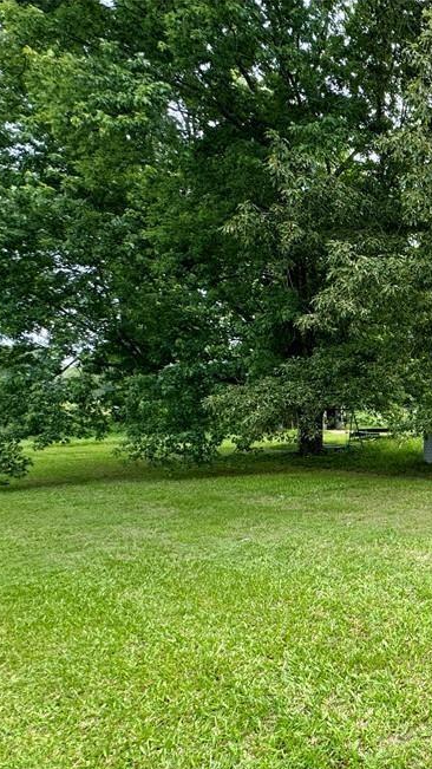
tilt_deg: -5.7
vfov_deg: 75.7
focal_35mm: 24
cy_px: 452
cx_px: 557
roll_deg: -0.6
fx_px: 489
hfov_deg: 34.4
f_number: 2.2
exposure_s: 1/451
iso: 40
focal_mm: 2.22
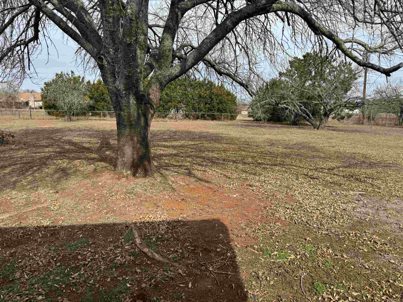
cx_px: 202
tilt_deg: -8.6
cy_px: 151
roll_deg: -0.4
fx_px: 279
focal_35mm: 24
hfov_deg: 71.6
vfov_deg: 56.8
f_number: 1.78
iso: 80
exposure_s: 1/3413
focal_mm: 6.76
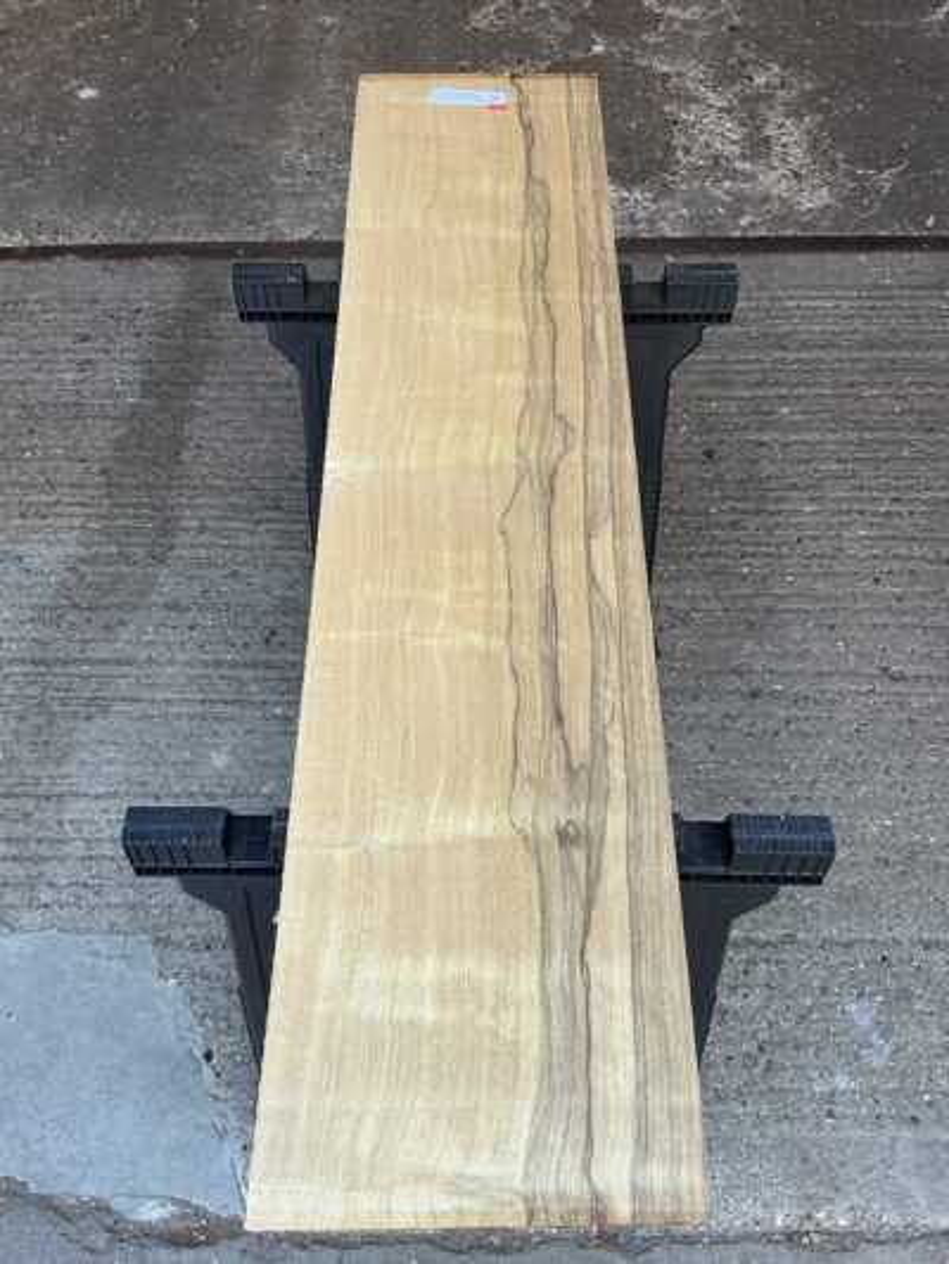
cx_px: 474
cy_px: 632
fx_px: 1060
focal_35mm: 29
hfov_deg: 48.2
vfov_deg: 61.6
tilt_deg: -59.1
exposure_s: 1/120
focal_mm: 3
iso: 20
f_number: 1.8
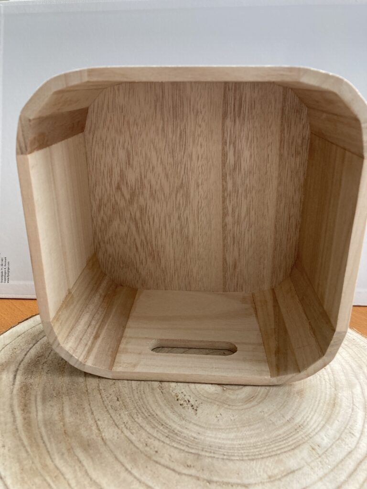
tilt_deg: -19.4
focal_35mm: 28
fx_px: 396
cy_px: 244
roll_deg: +1.2
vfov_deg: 63.4
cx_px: 184
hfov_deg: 49.7
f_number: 1.8
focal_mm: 3.99
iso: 40
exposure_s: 1/121
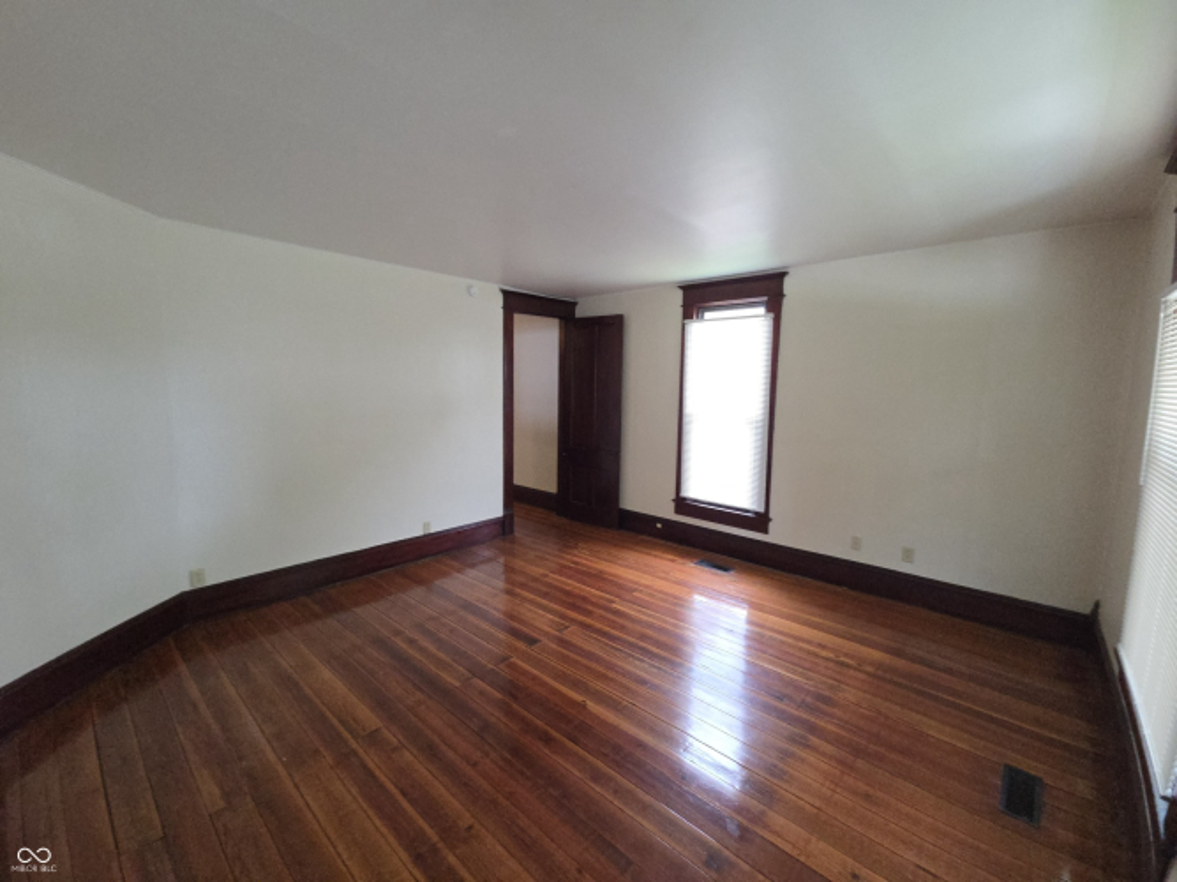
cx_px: 588
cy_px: 441
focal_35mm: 13
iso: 320
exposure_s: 1/60
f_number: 2.2
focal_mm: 2.2
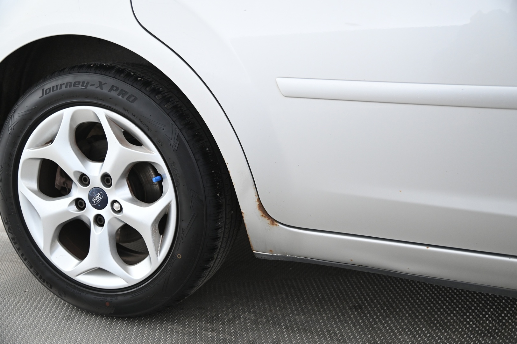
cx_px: 258
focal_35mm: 38
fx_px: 545
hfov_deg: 50.7
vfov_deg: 35.0
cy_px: 172
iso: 2000
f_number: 4
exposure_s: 1/50
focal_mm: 38
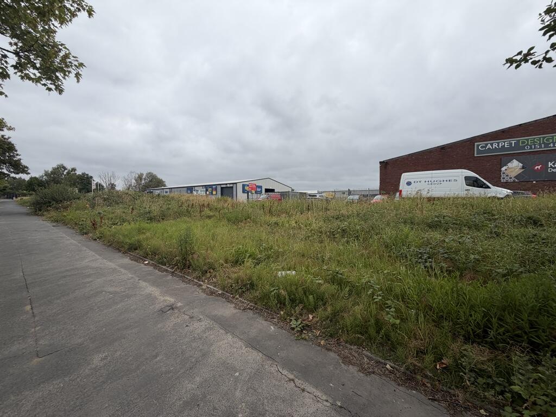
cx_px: 278
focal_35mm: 14
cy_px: 208
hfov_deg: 102.1
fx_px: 225
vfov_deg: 85.7
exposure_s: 1/770
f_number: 2.2
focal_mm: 2.22
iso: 25
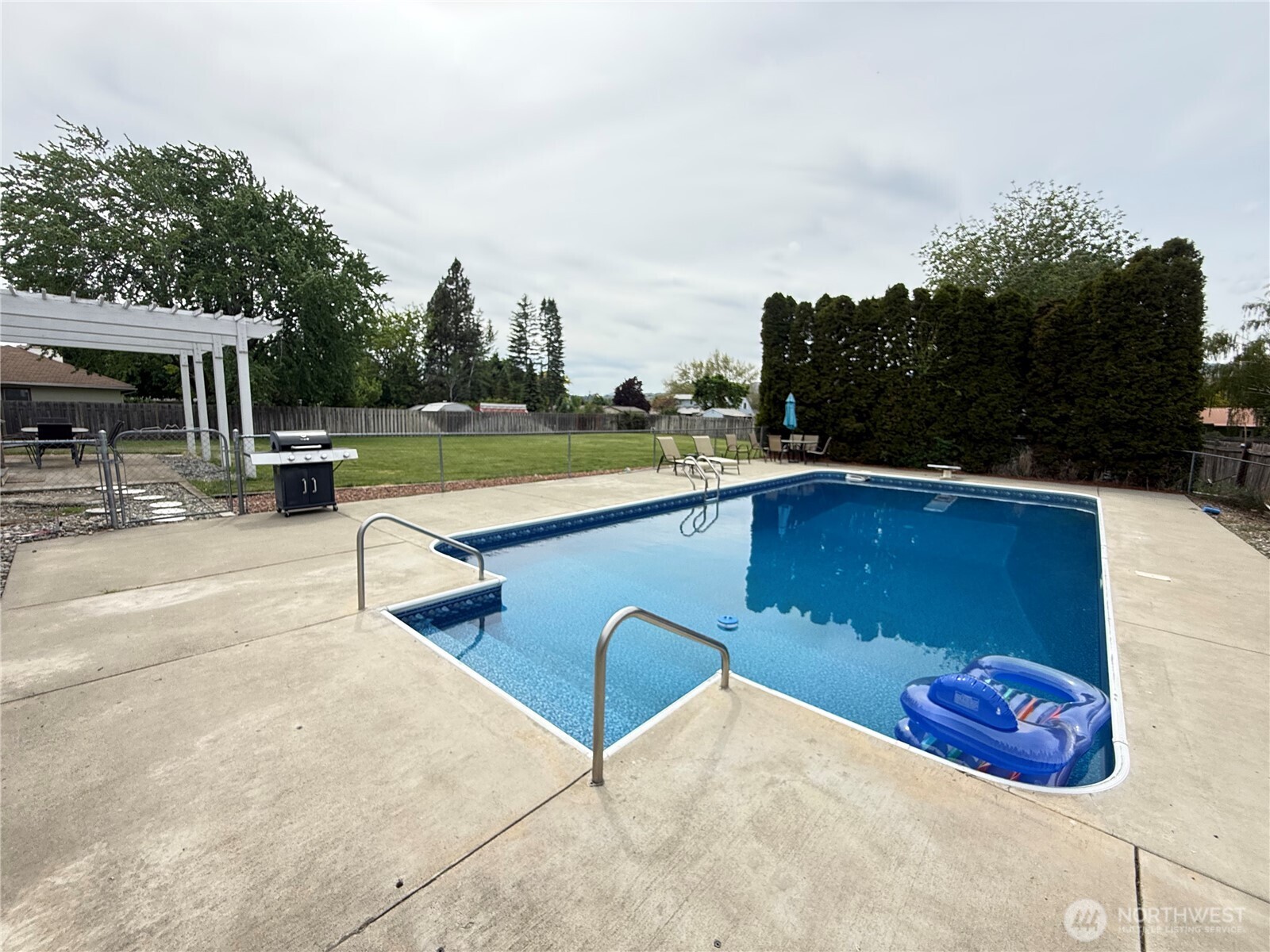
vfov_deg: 85.7
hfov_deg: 102.1
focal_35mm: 14
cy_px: 476
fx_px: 514
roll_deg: -2.7
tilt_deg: -7.8
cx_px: 635
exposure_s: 1/1017
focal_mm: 2.22
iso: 50
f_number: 2.2
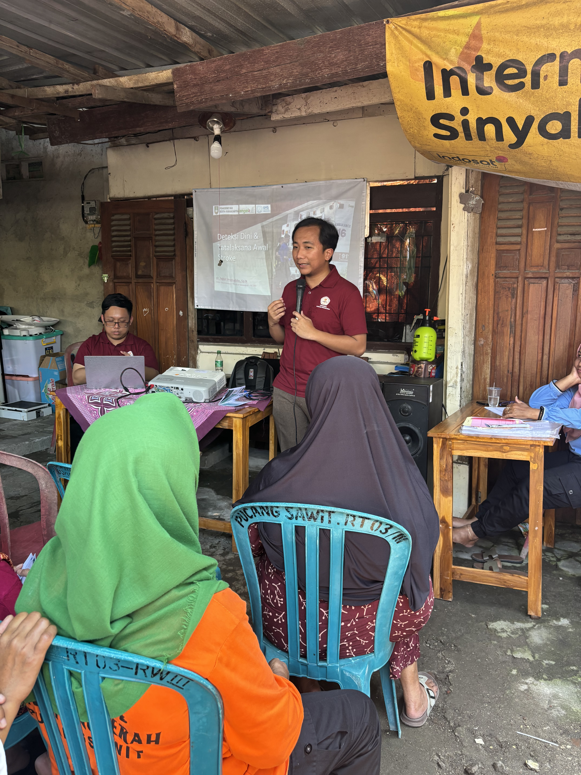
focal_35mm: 26
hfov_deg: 53.1
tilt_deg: -9.4
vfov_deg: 67.3
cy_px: 388
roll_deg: -0.1
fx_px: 582
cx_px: 290
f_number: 1.6
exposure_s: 1/107
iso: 125
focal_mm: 5.96
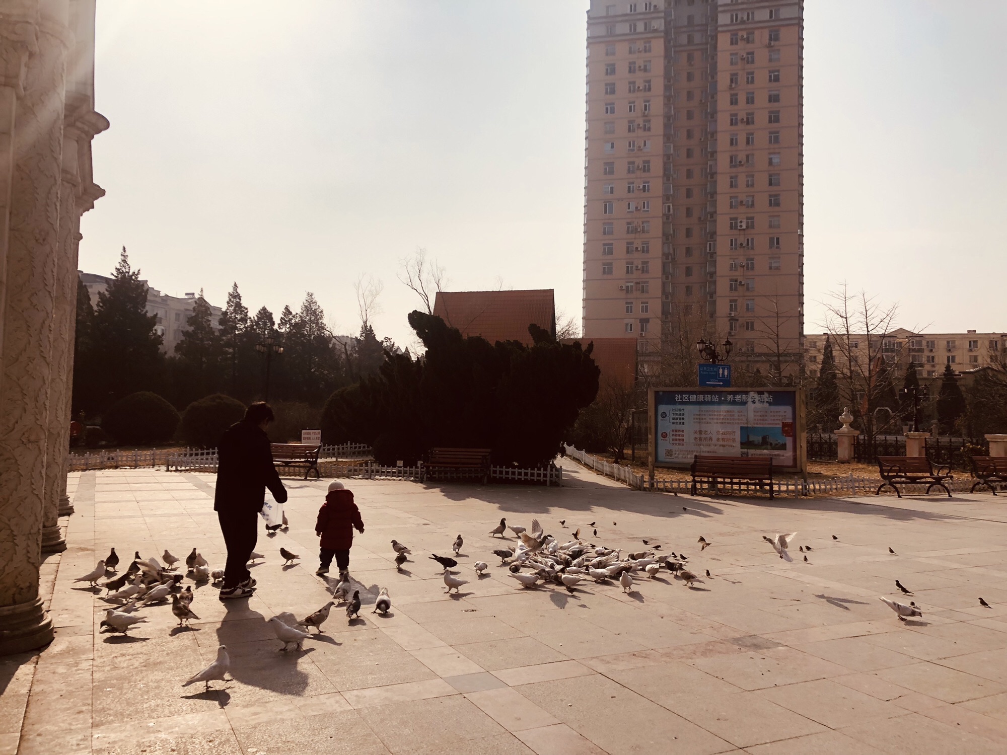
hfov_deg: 63.4
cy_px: 378
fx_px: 815
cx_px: 504
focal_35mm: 28
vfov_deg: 49.7
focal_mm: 4
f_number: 1.8
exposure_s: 1/6897
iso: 25
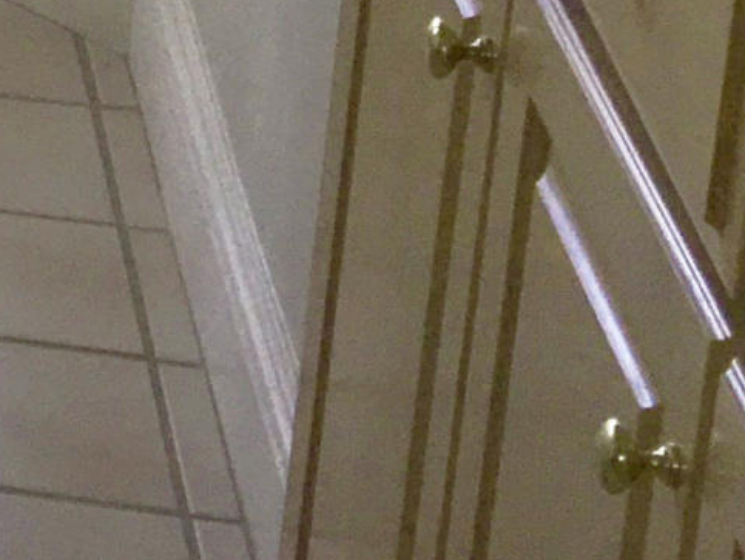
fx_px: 3877
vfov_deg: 7.5
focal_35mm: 180
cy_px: -916
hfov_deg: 9.1
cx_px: -1410
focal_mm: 4.15
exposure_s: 1/71
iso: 25
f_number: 2.2
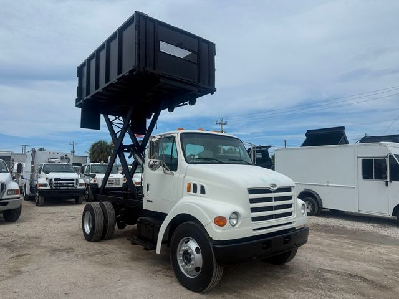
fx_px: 277
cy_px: 150
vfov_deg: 56.8
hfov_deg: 71.6
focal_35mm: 24
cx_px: 200
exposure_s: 1/8130
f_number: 1.78
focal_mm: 6.76
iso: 80
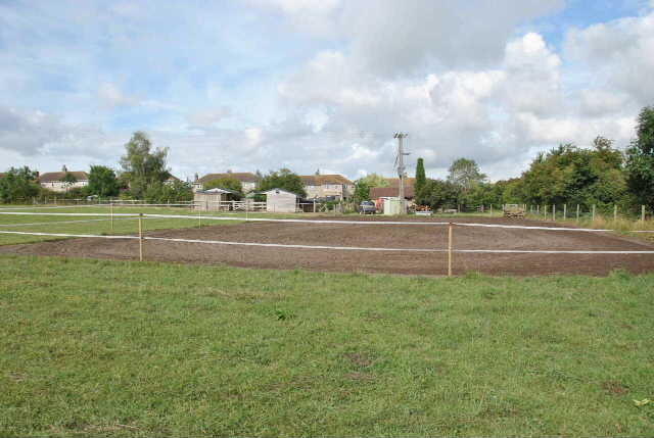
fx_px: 491
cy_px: 219
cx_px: 327
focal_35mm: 27
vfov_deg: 48.1
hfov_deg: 67.3
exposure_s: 1/250
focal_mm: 18
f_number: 8
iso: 100
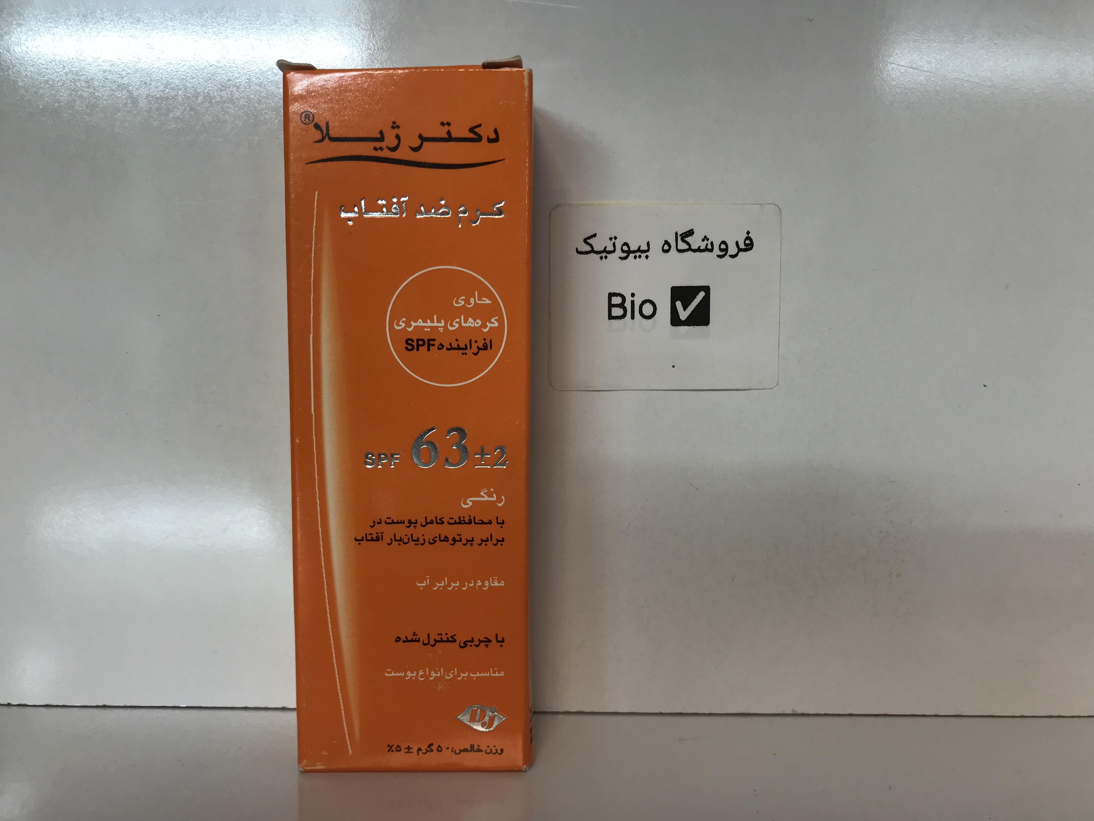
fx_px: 885
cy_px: 410
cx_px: 547
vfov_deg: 49.7
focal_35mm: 28
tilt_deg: -5.7
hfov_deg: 63.4
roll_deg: -1.2
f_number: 1.8
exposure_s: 1/100
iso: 25
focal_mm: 3.99
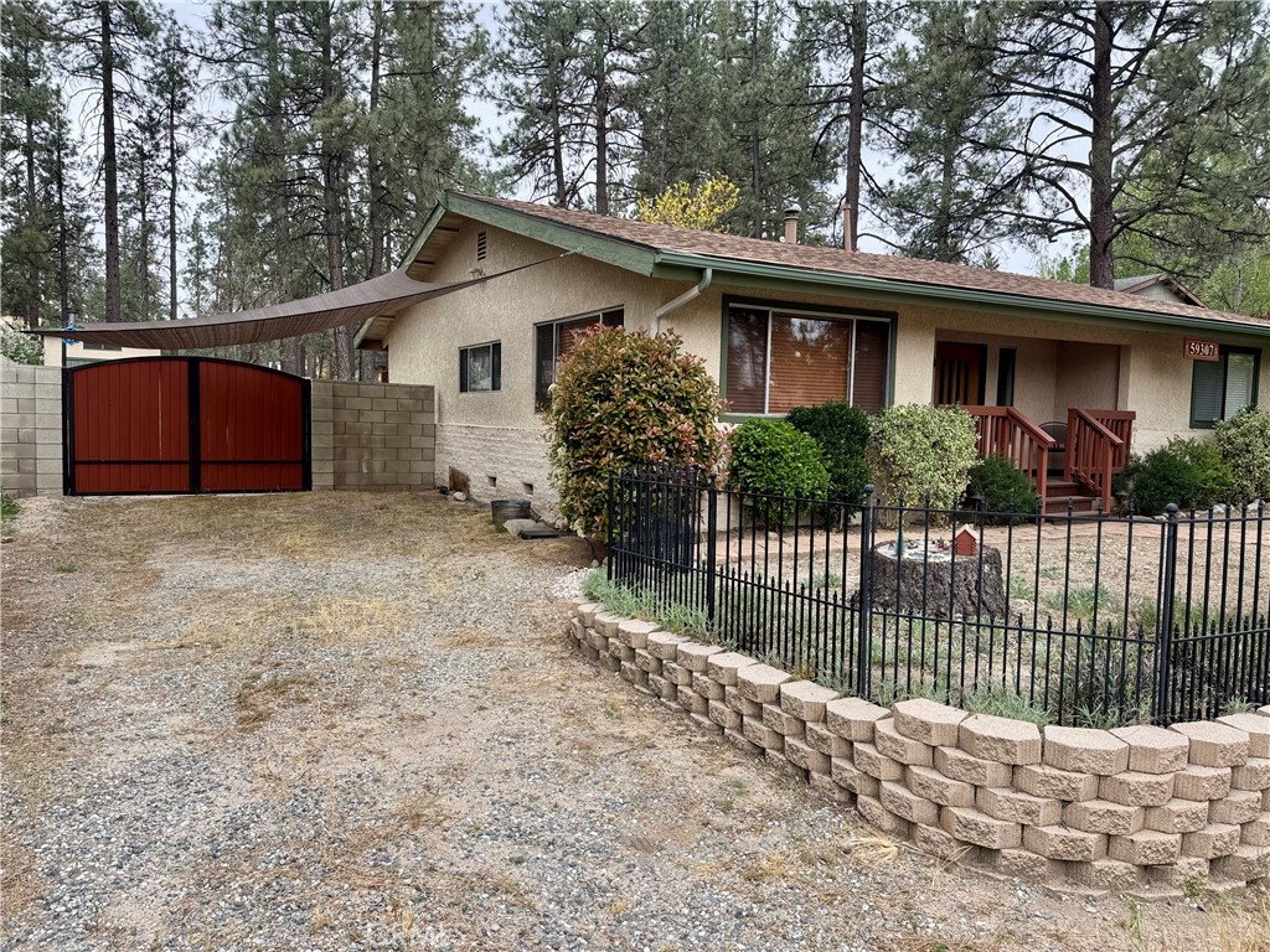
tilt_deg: -3.7
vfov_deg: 56.8
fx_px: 881
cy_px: 476
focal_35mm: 24
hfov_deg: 71.6
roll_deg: -1.2
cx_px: 635
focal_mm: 6.76
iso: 80
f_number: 1.78
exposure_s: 1/888
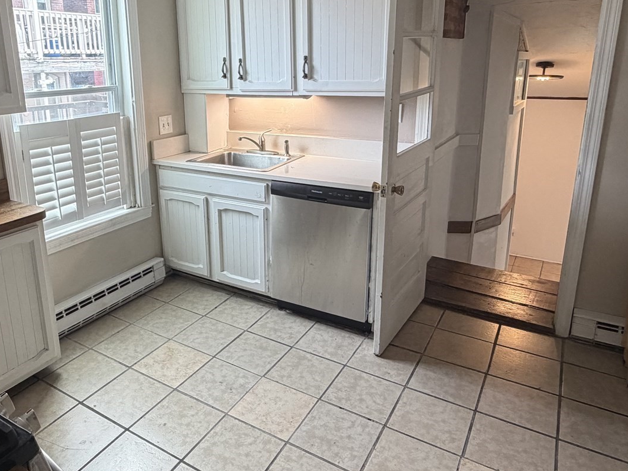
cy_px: 185
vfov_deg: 50.9
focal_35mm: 27
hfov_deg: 64.7
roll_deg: +2.4
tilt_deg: -14.3
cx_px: 248
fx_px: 490
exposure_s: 1/120
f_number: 2.2
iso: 250
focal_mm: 2.22
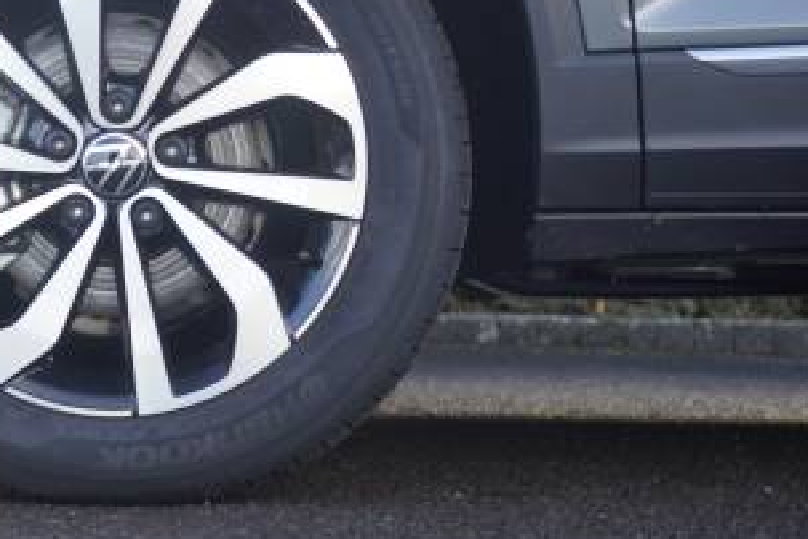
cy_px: 155
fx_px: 2132
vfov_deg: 14.4
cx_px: 53
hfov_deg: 20.9
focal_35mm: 95
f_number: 4.5
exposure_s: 1/60
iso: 125
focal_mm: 30
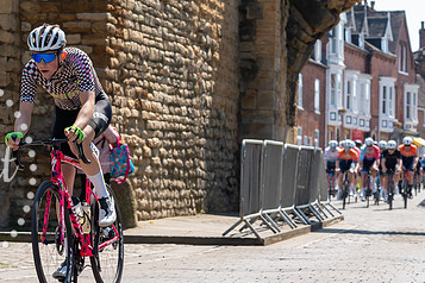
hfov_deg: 11.6
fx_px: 2066
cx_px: -3
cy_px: 90
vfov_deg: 7.8
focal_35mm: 175
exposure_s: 1/800
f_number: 5
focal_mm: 75
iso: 160
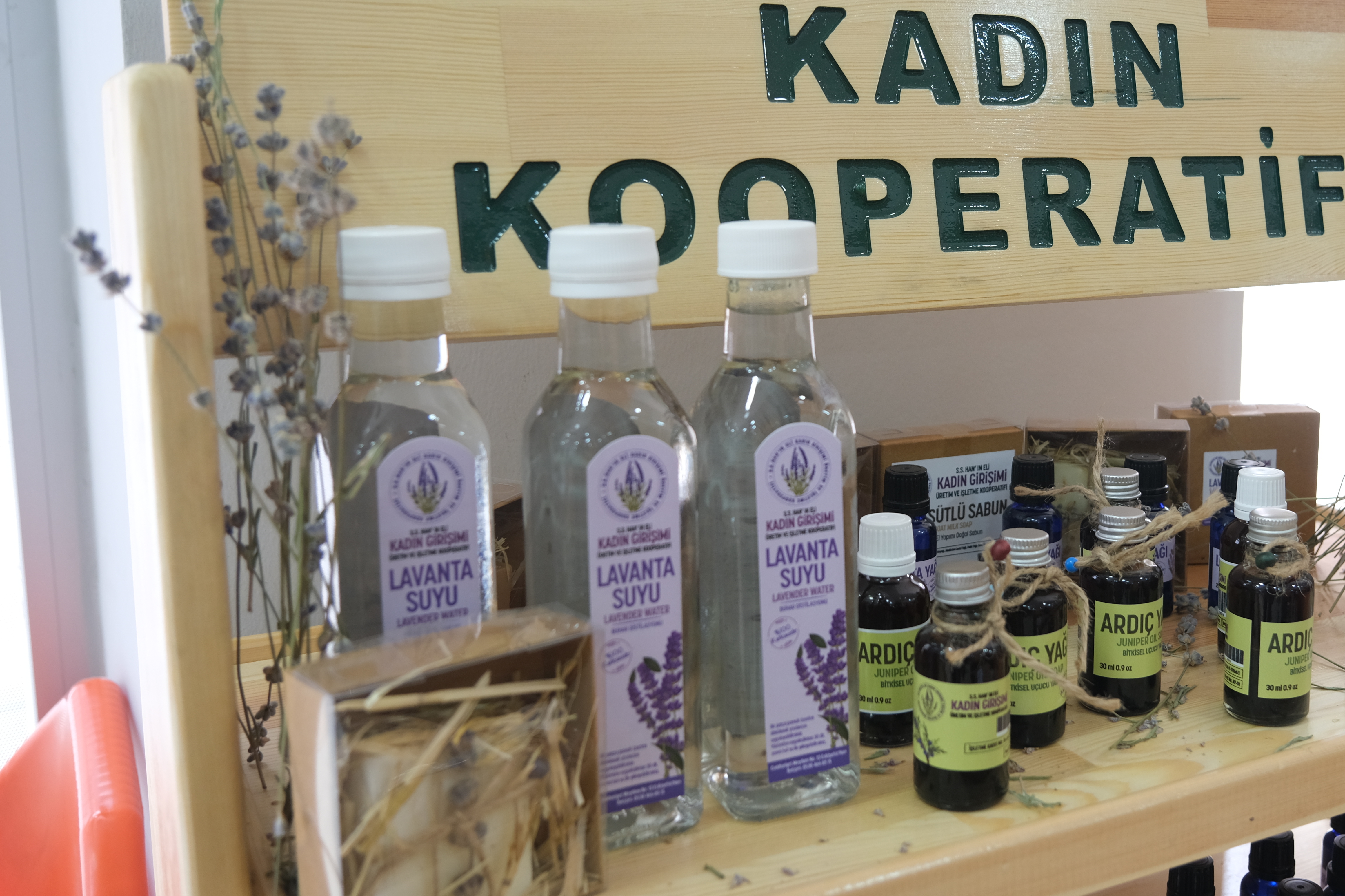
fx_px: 1457
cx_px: 891
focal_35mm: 39
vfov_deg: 34.0
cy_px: 340
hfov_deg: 48.8
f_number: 4
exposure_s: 1/28
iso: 400
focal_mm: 19.2
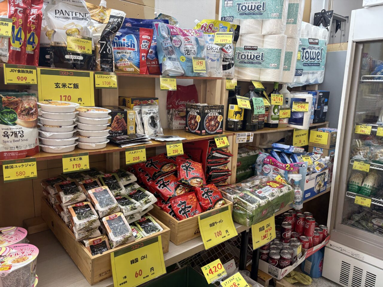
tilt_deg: -9.6
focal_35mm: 26
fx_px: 288
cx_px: 192
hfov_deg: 67.3
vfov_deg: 53.1
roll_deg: -0.8
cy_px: 144
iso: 125
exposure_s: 1/100
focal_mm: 5.96
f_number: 1.6
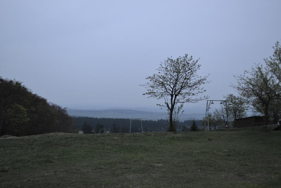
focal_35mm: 39
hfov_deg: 49.6
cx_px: 140
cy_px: 94
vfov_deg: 34.2
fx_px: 304
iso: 400
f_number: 4.2
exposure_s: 1/40
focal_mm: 26
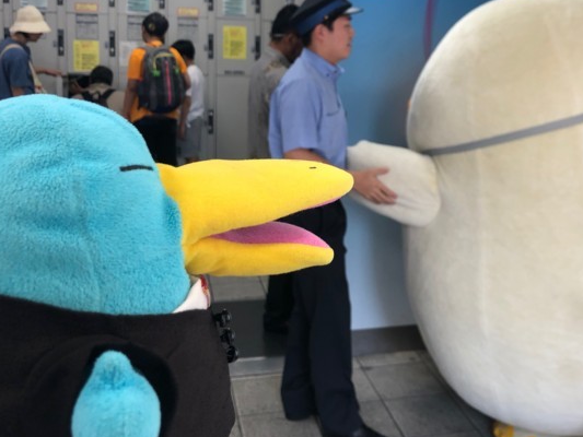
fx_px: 708
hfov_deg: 44.5
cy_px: 142
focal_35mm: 42
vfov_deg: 34.0
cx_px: 359
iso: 40
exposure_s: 1/120
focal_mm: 3.99
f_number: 1.8
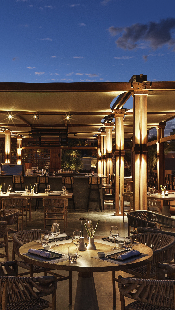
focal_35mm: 44
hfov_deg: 27.0
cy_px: 154
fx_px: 363
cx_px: 60
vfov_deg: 46.4
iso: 200
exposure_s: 4
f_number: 11
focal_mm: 38
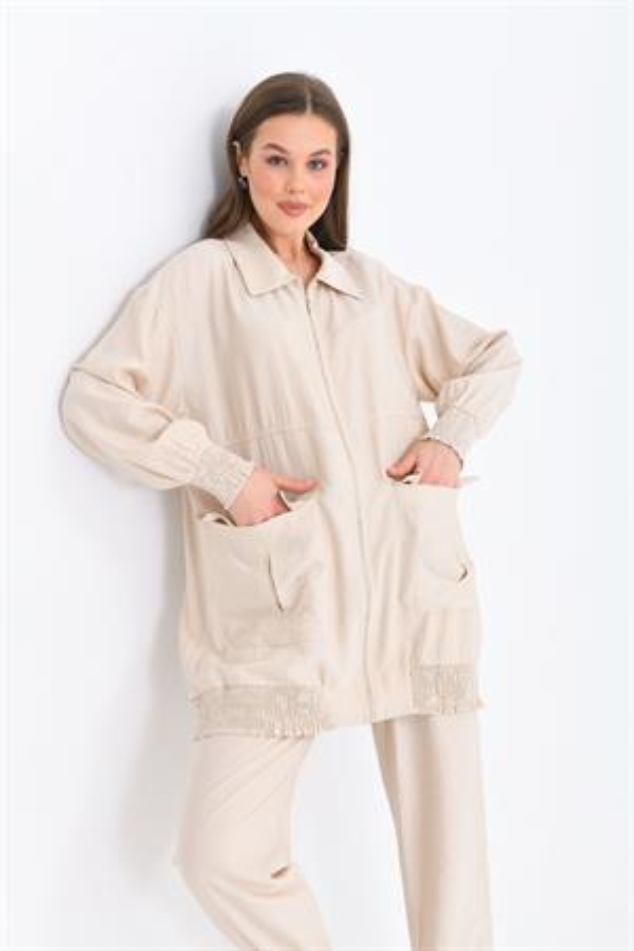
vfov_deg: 36.2
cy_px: 476
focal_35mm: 55
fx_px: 1453
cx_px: 317
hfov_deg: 24.6
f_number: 6.3
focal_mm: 55
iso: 125
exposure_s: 1/125
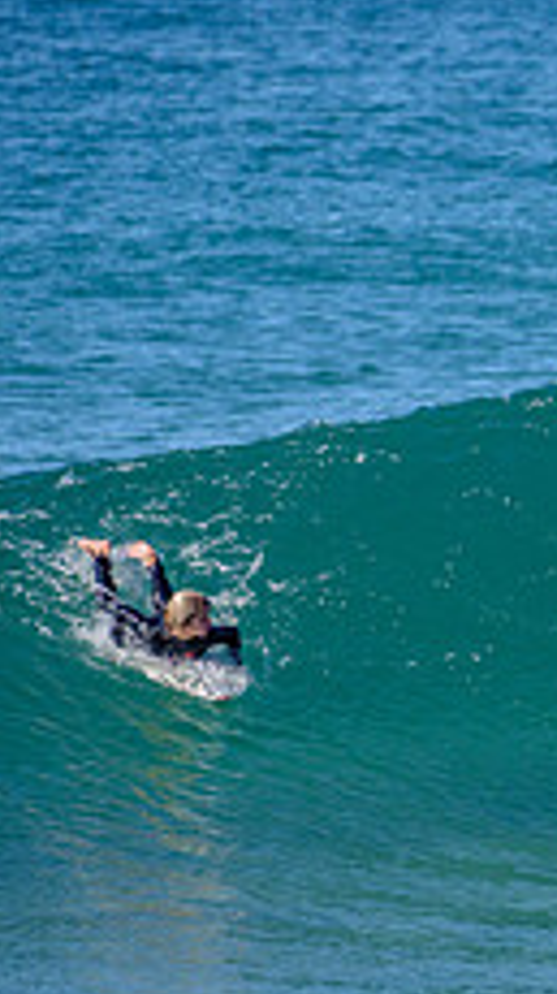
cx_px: 1110
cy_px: 434
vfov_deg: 1.6
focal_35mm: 1322
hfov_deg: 0.9
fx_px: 34788
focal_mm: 500
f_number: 5.6
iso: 220
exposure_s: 1/2000
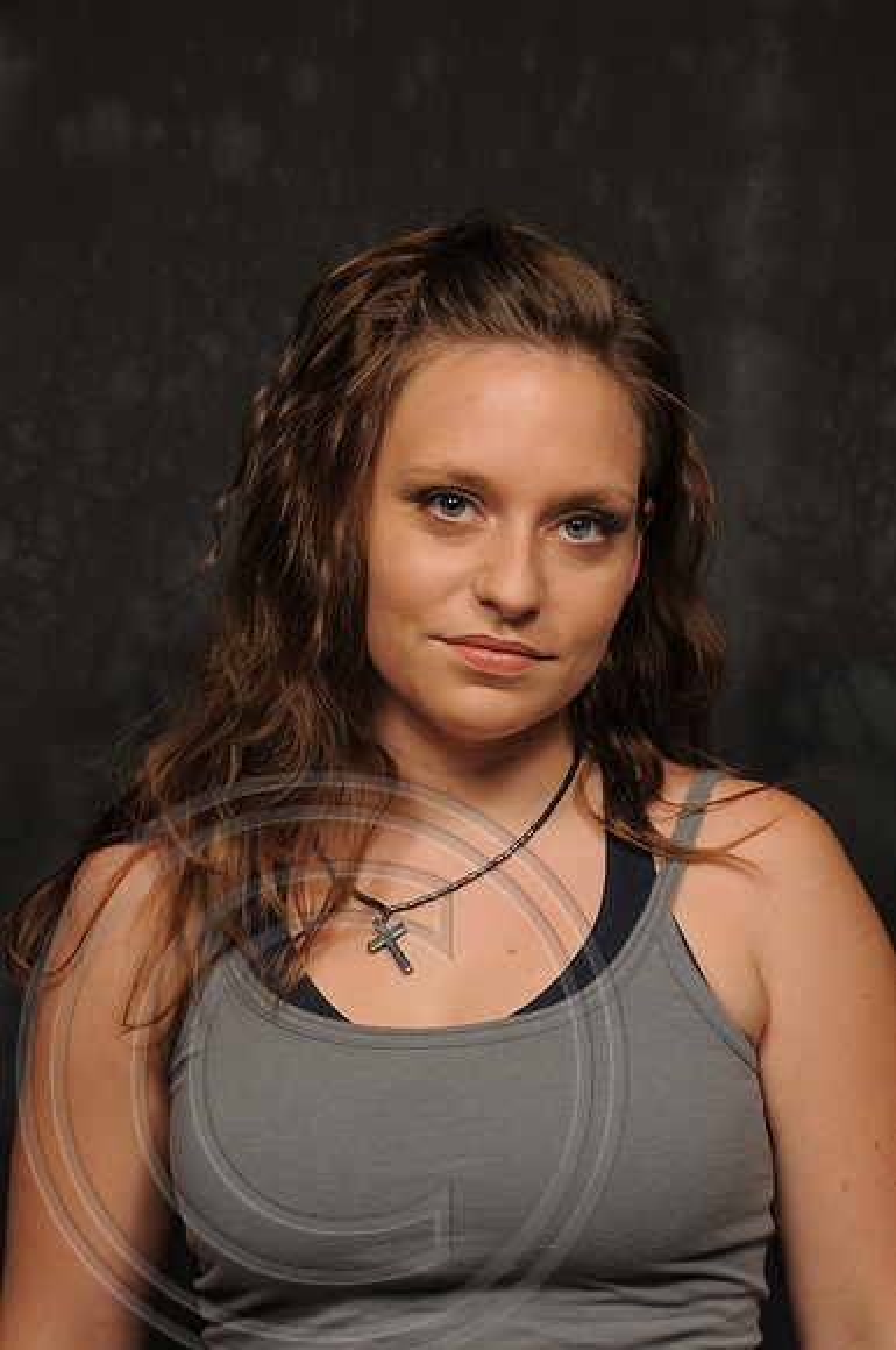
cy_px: 675
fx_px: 3931
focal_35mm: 105
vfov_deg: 19.5
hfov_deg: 13.0
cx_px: 448
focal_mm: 70
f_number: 7.1
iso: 200
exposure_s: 1/100
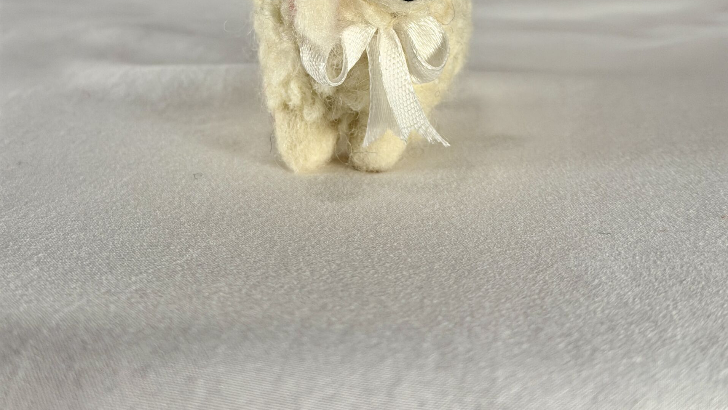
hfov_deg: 30.1
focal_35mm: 70
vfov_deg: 16.7
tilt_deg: -8.8
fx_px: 1351
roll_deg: +2.3
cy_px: -48
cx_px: 365
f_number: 1.78
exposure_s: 1/120
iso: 64
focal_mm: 6.76
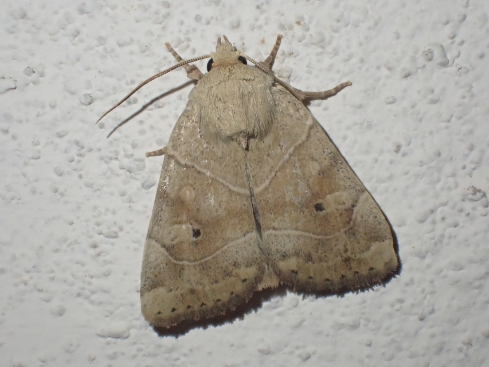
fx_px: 1413
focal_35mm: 100
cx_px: 244
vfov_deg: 14.8
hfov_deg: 19.6
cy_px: 184
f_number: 6.3
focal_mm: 18
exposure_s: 1/100
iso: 1000
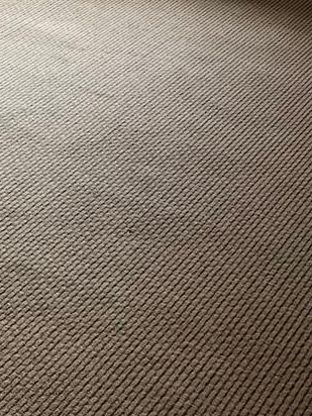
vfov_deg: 19.1
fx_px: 1166
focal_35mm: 97
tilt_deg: -17.6
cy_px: -88
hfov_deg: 14.7
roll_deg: +0.7
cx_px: -62
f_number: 1.6
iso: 100
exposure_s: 1/120
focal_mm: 5.1
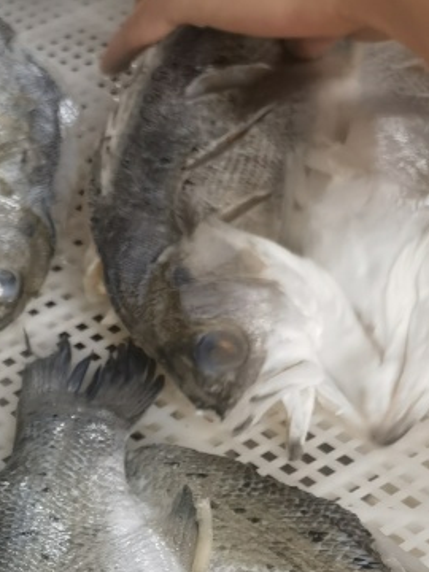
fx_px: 1322
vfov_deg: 22.5
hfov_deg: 16.9
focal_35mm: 80
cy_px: 686
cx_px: -199
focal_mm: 6.67
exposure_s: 1/100
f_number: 1.9
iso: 125
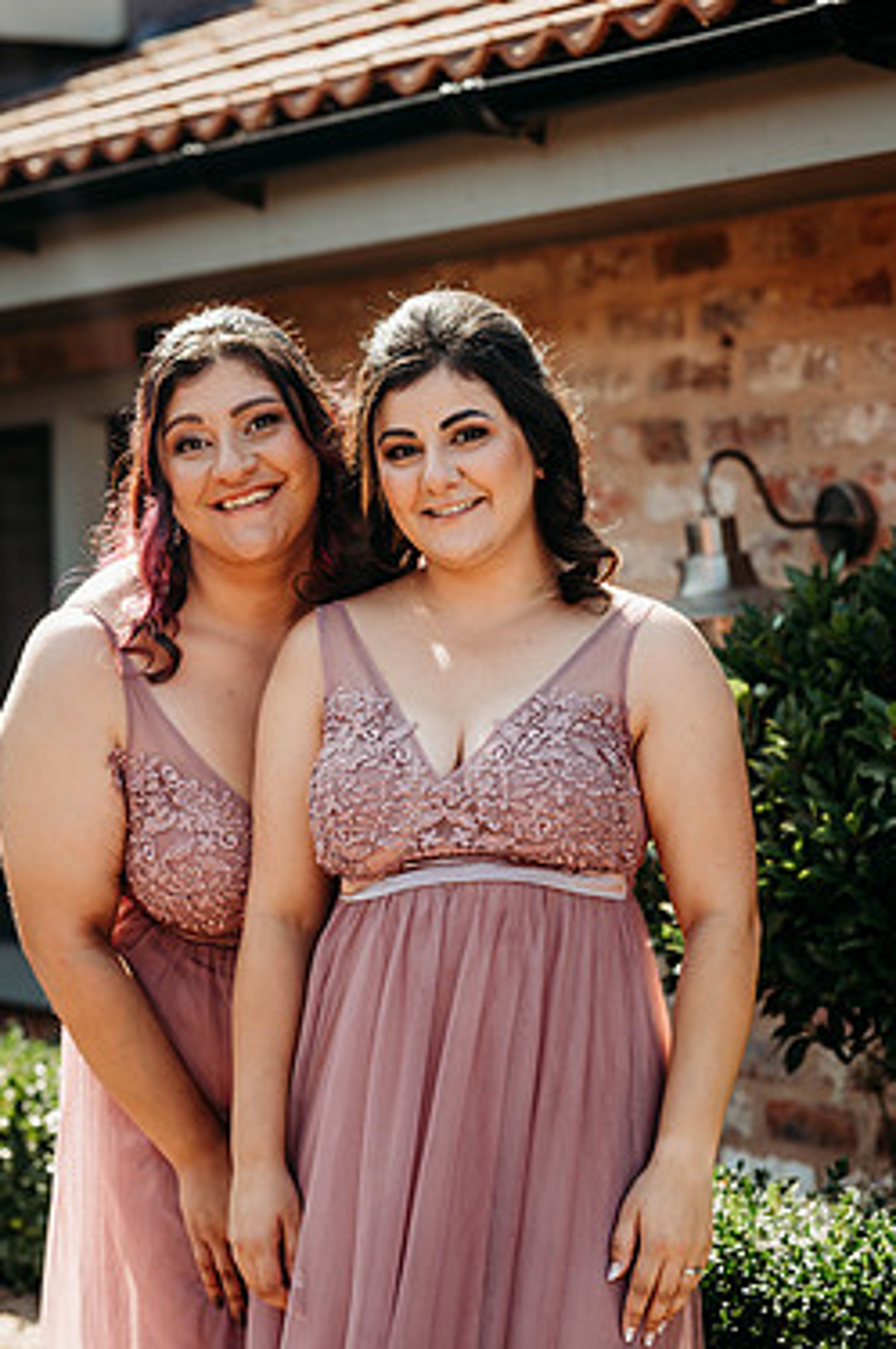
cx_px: 441
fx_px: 3818
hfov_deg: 13.4
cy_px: 781
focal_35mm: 102
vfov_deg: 20.0
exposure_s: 1/400
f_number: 3.2
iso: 100
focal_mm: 85
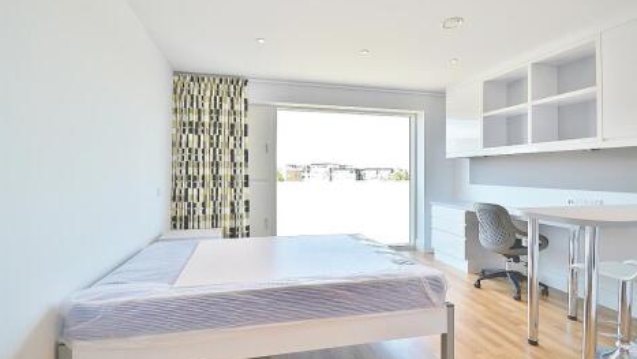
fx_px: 270
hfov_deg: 99.4
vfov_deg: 67.1
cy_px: 167
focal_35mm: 16
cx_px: 318
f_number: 4.5
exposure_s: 1/80
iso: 100
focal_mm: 10
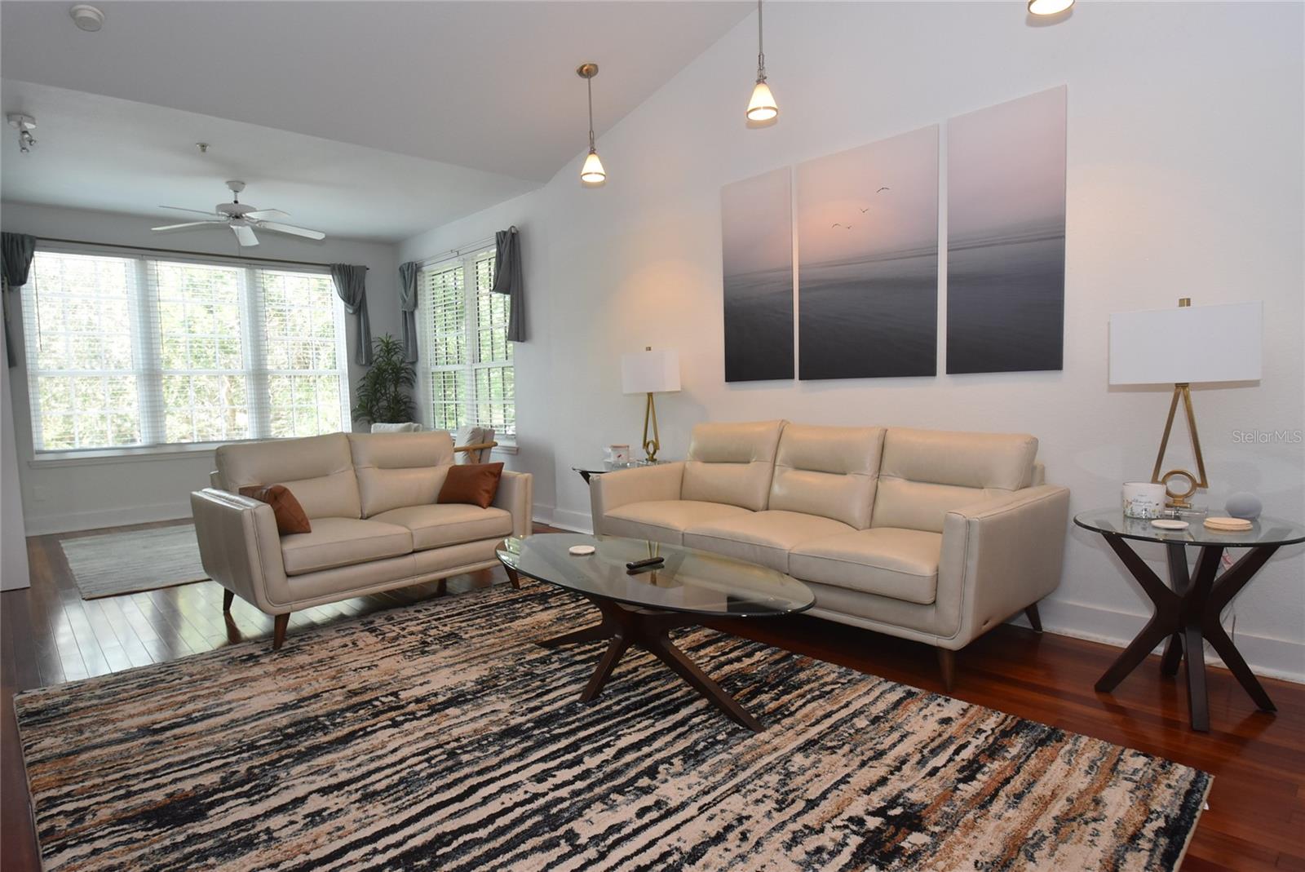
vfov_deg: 63.3
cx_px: 652
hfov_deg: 85.4
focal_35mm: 20
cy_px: 436
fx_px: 707
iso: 800
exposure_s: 1/80
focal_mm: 13
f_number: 4.5
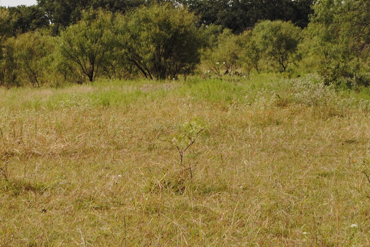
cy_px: 79
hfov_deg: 14.8
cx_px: 117
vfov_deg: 10.0
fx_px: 1418
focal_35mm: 138
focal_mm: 55
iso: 100
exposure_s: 1/250
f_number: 8
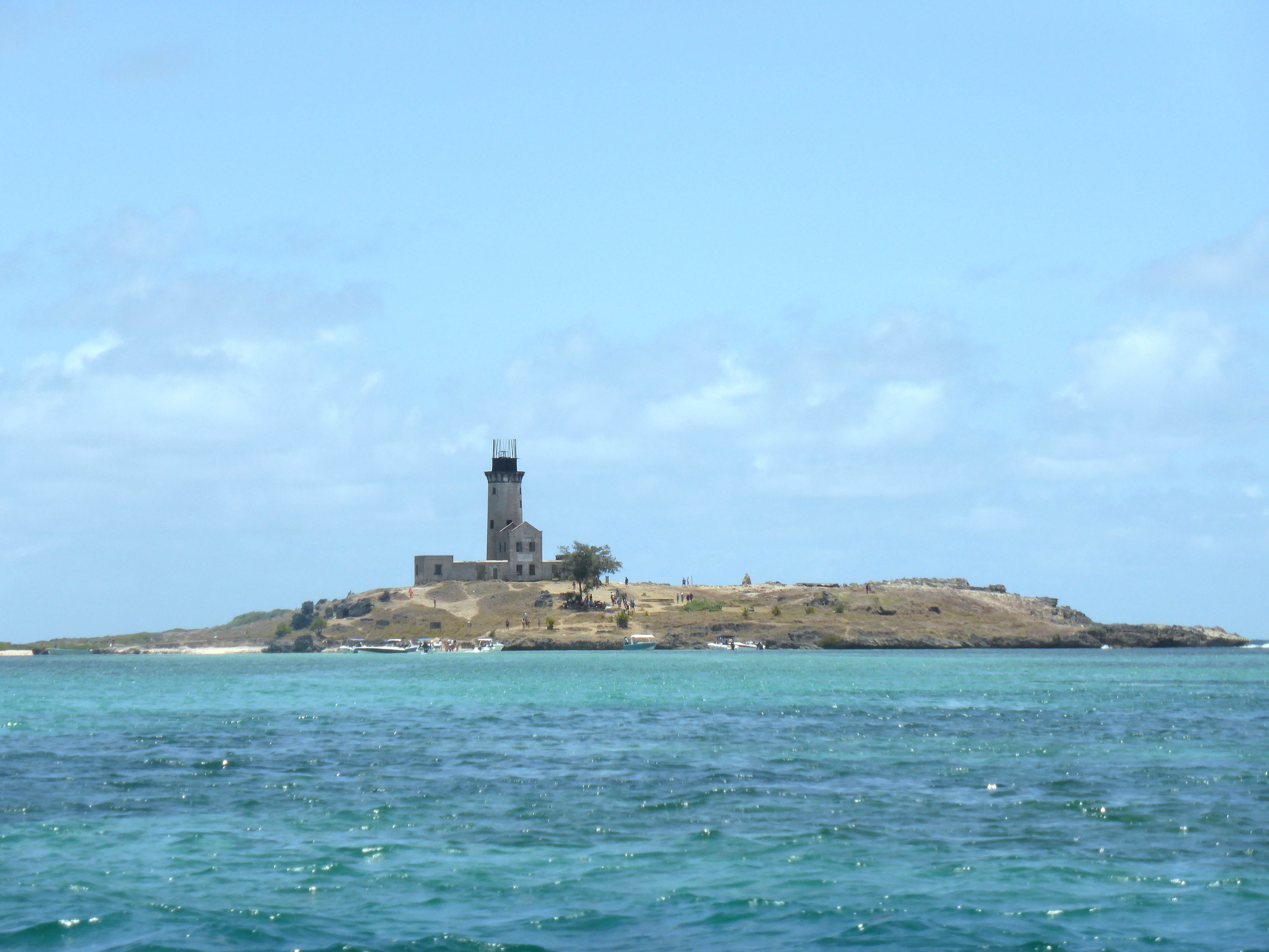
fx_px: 6452
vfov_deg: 8.4
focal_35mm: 176
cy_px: 476
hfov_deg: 11.2
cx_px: 634
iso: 100
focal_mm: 31.3
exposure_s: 1/800
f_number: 5.4
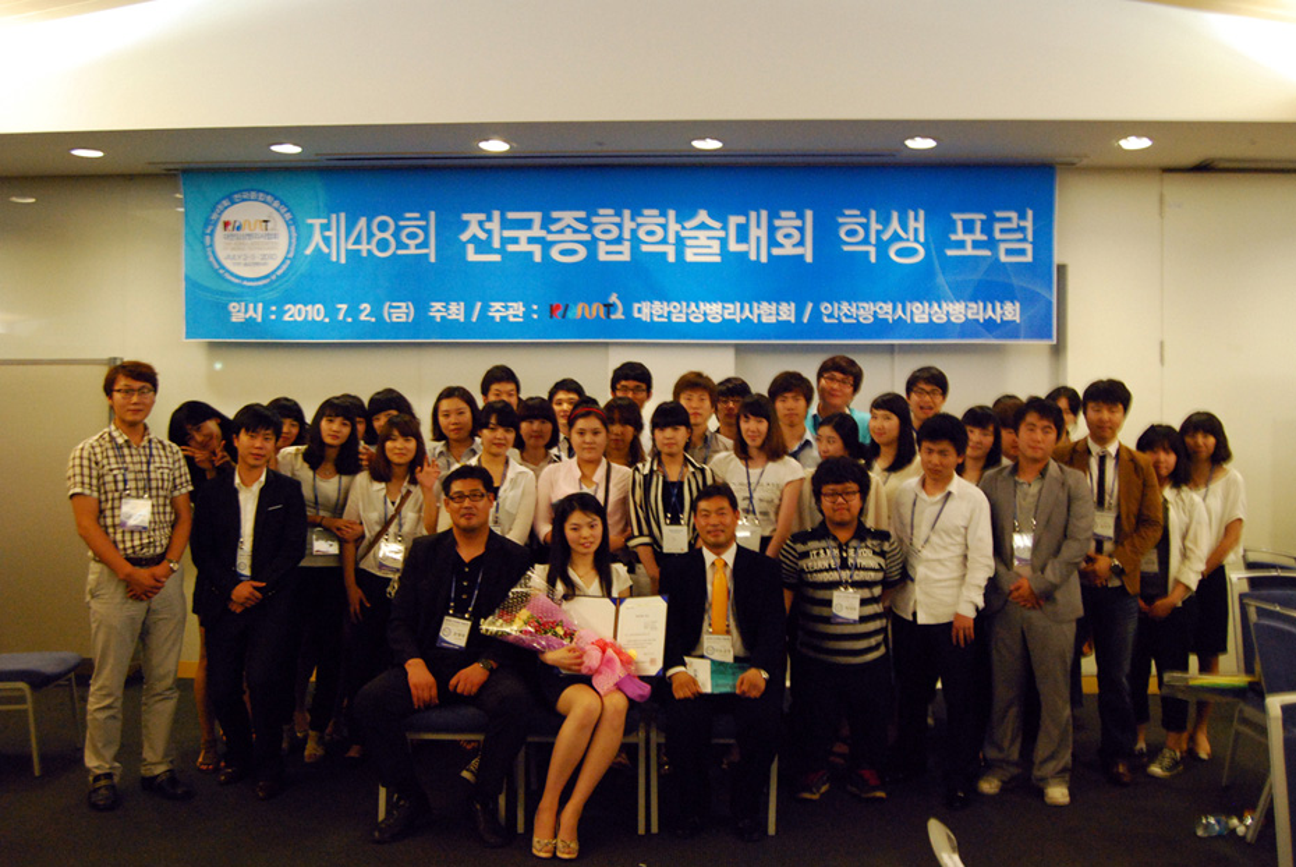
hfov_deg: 57.2
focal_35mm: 33
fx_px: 1189
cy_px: 434
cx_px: 648
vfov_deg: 40.1
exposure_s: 1/20
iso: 1600
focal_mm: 22
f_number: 6.3
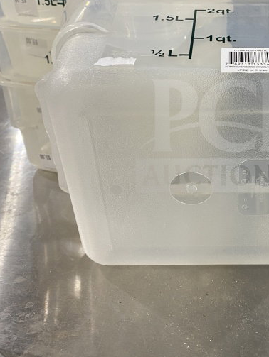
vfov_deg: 44.4
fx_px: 435
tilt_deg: -24.1
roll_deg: +0.3
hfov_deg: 33.4
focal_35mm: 42
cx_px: 216
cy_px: 136
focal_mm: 4.25
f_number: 1.8
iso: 125
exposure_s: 1/74
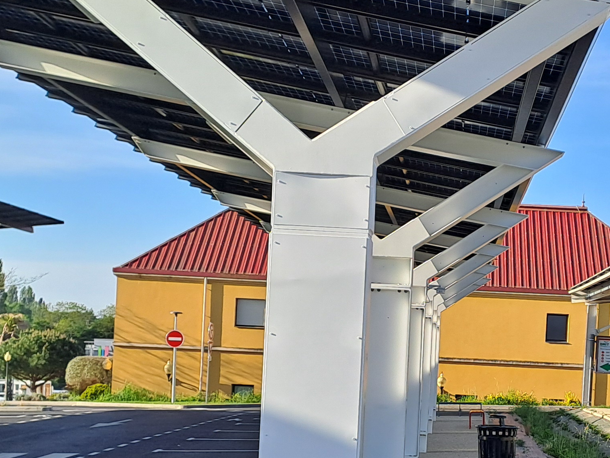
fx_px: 1163
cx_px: 482
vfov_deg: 22.1
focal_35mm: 66
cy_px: 331
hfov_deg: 28.8
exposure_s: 1/1072
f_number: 1.8
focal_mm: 4.65
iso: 32
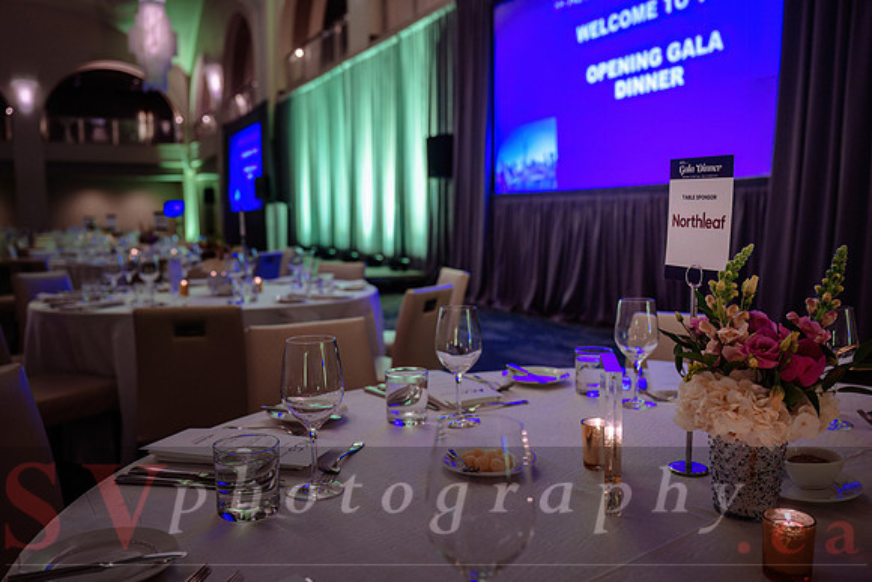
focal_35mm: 31
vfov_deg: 42.3
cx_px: 436
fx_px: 751
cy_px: 291
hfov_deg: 60.3
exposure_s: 1/40
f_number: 3.5
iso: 800
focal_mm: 31
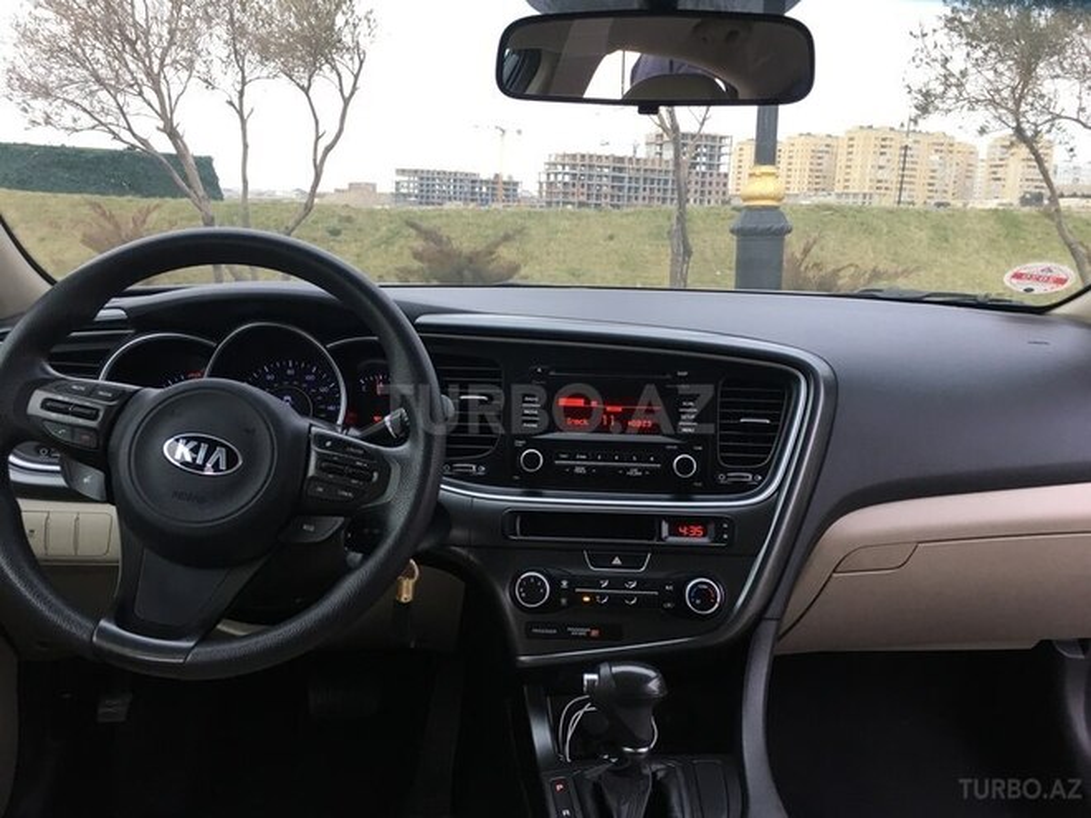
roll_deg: -2.4
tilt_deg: -12.9
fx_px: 914
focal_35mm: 29
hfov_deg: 61.7
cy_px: 409
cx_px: 546
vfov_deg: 48.2
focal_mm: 4.15
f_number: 2.2
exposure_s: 1/33
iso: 25
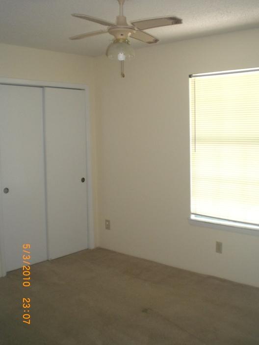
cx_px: 130
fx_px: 379
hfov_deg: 37.7
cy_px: 172
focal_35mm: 38
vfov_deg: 49.0
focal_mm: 6.3
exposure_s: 1/60
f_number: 3.1
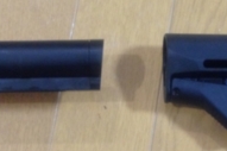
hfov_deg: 22.6
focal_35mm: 90
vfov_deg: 15.2
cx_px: 115
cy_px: 92
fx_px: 567
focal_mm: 4.12
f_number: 2.4
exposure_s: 1/17
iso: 400
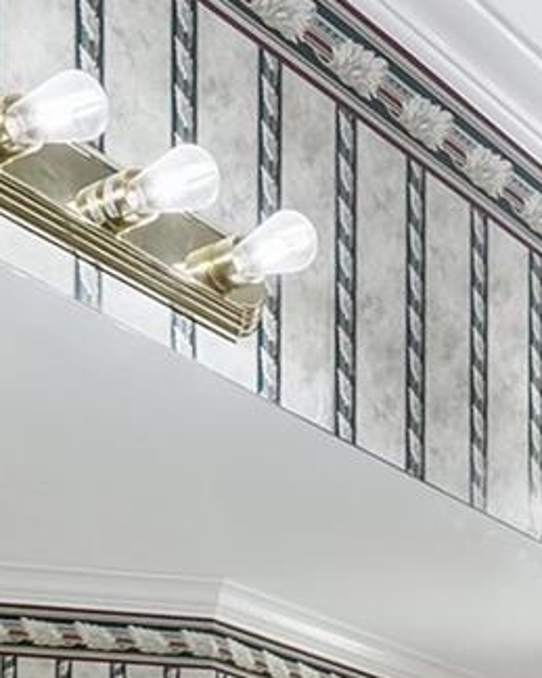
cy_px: 1189
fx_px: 1785
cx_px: 601
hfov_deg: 16.7
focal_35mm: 89
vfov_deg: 17.7
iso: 800
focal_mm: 15
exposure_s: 1/30
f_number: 8
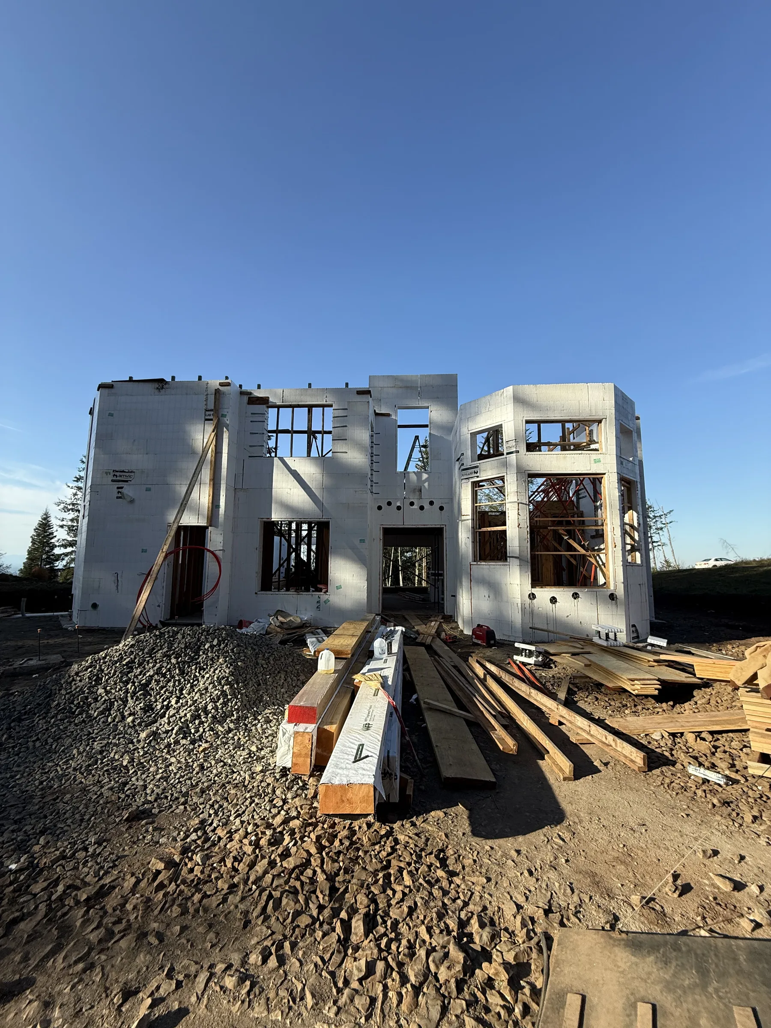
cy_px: 514
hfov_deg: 85.7
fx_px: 416
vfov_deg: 102.1
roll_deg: -2.5
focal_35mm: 14
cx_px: 386
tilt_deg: +12.5
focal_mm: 2.22
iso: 50
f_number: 2.2
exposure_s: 1/1145
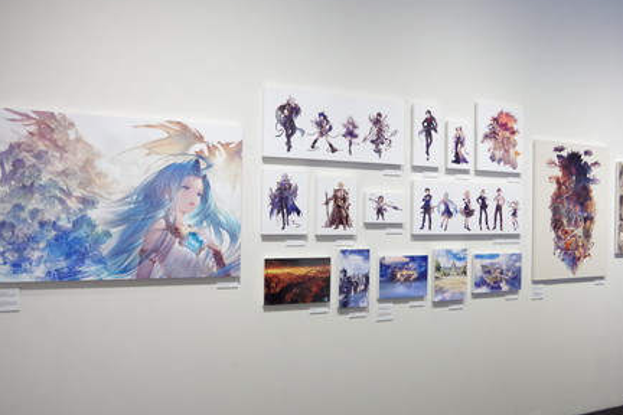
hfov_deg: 58.5
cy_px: 213
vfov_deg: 41.1
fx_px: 554
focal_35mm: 32
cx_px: 356
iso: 3200
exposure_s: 1/250
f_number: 5
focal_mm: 18
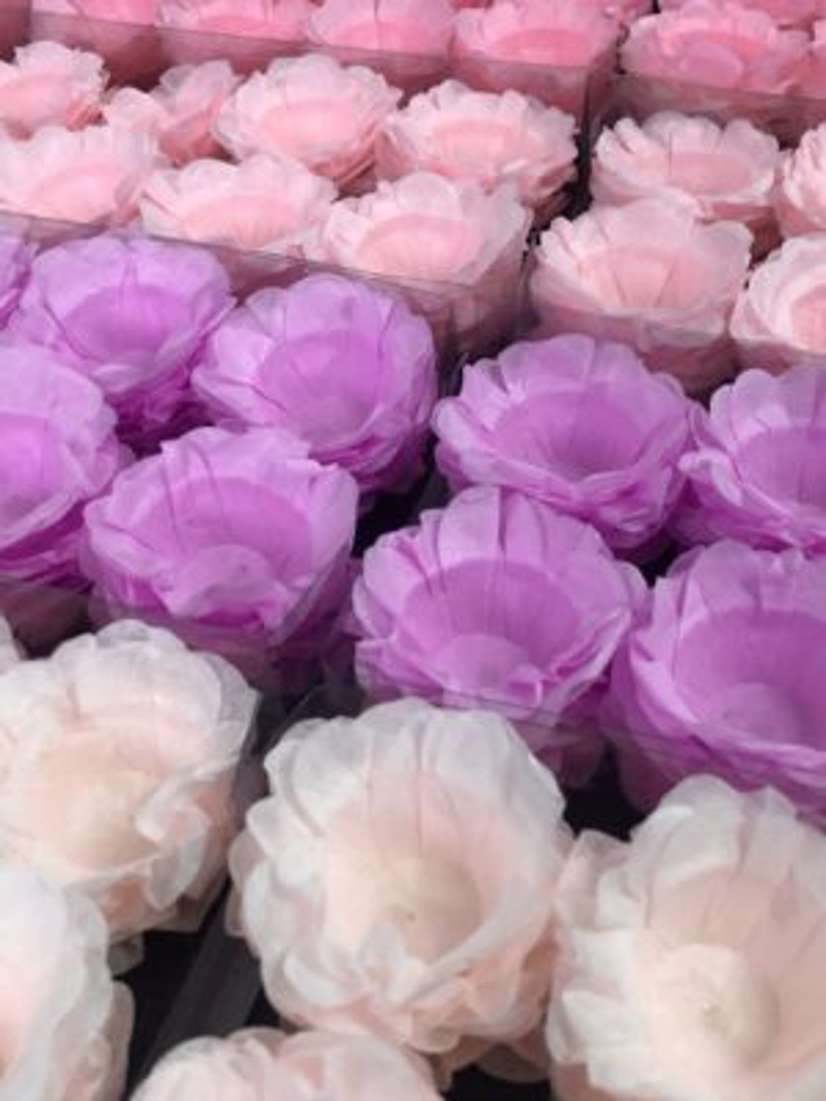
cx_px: 413
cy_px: 550
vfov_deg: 63.4
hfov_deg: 49.7
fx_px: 891
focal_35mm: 28
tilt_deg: -46.9
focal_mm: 4
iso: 50
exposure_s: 1/15
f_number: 1.8
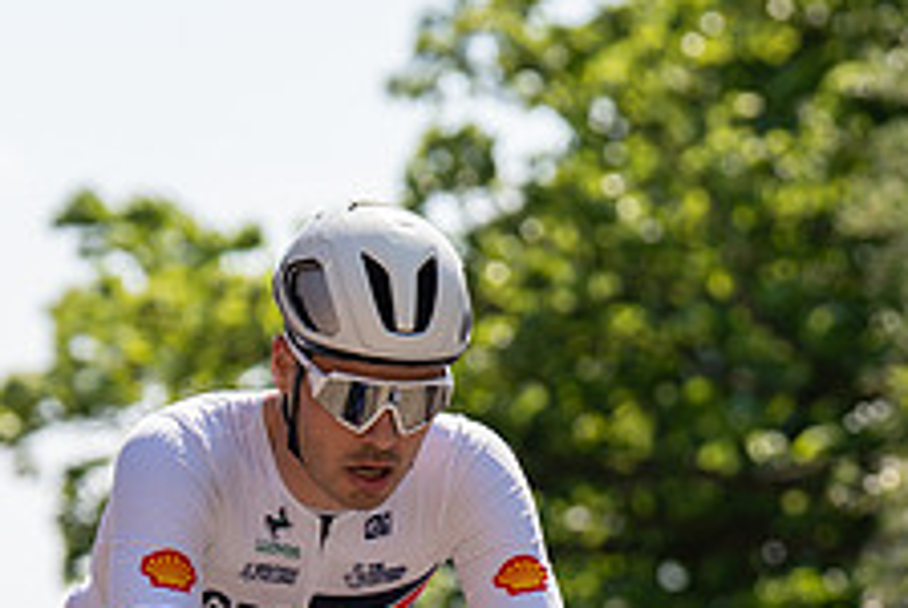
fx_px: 7425
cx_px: 418
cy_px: 665
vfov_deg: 4.7
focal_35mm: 294
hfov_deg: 7.0
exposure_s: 1/1000
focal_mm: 108
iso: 100
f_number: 3.5
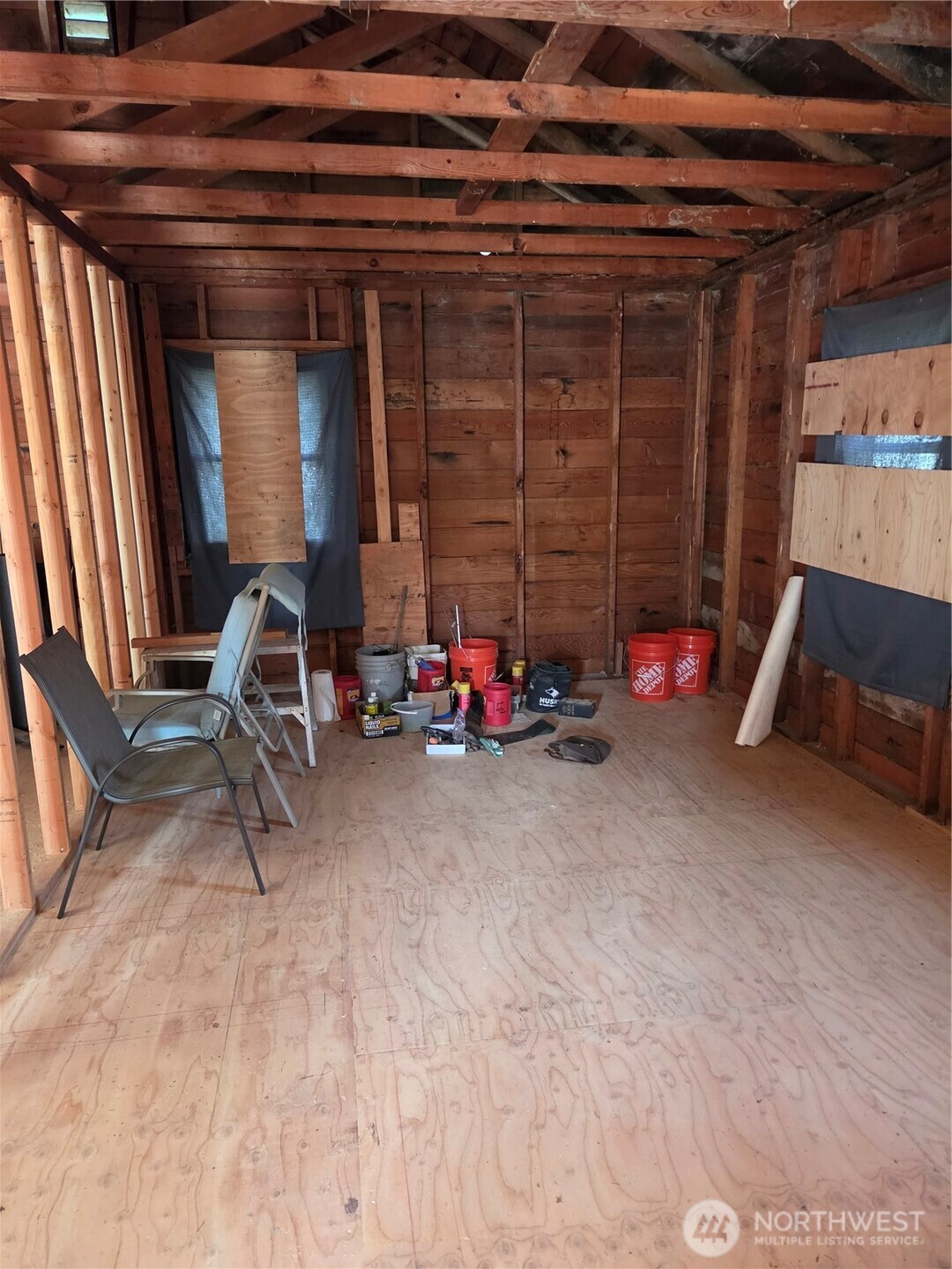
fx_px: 843
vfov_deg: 73.9
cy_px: 634
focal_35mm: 23
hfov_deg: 58.9
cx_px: 476
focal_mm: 5.4
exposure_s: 1/120
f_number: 1.8
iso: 2000
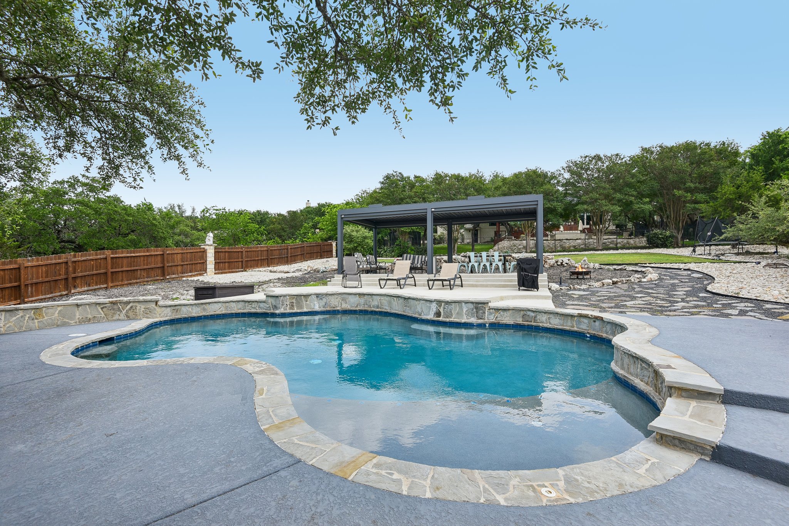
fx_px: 351
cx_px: 394
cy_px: 263
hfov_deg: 96.7
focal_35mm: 16
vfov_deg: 73.7
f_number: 8
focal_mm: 16
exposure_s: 1/500
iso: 400
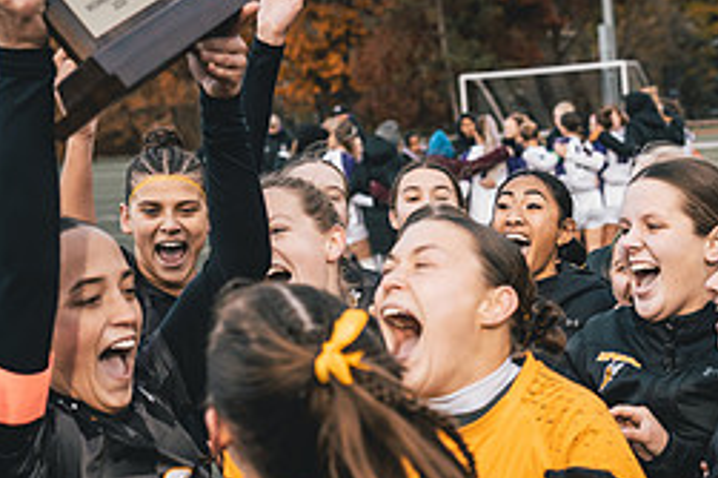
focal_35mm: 81
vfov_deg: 16.6
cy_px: 451
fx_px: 1614
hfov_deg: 24.5
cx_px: 618
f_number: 2.8
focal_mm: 35
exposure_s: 1/1600
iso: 800
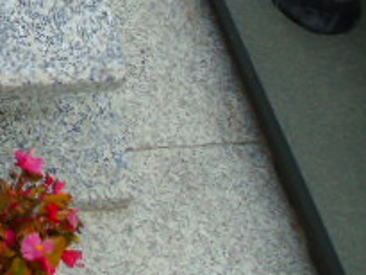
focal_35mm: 78
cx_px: -186
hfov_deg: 21.1
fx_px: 825
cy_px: -88
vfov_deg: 17.7
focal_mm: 4.4
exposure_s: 1/320
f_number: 3.4
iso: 80
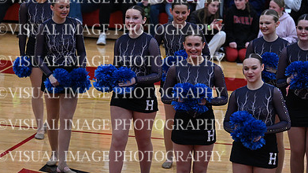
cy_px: 45
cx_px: 110
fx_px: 2222
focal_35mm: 272
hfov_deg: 7.9
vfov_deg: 4.5
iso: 4000
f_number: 4
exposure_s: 1/400
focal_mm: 175
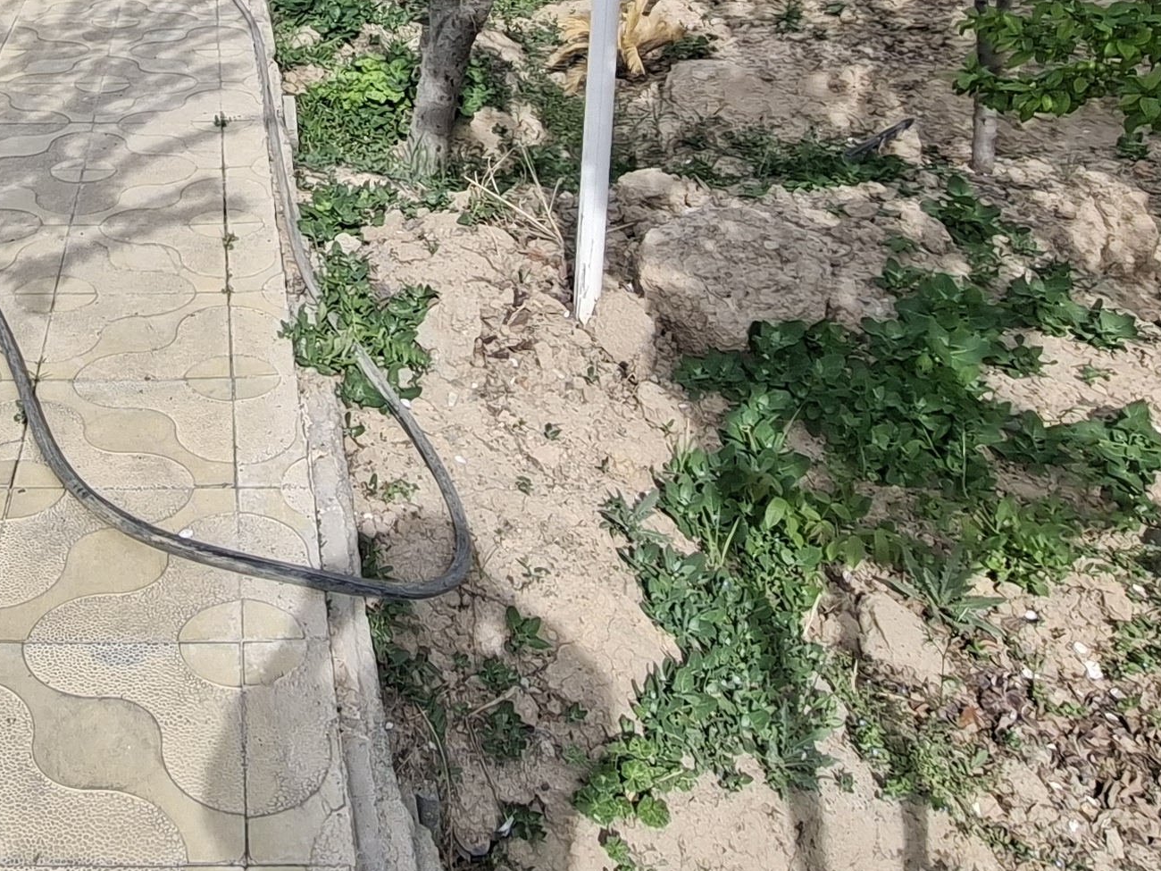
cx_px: 165
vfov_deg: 32.9
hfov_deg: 43.6
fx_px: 1342
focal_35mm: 40
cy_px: -7
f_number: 2.2
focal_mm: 1.74
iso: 40
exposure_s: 1/762
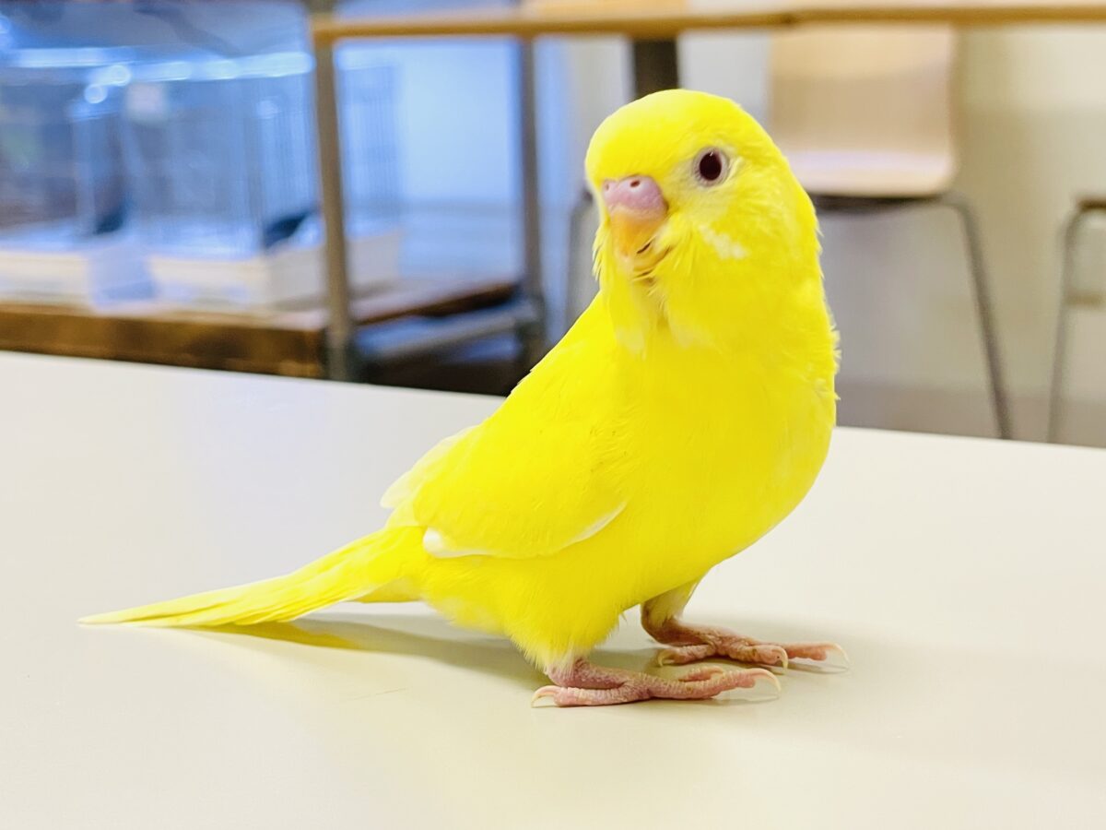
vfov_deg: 28.0
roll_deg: +3.1
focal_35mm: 52
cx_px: 553
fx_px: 1661
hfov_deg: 36.8
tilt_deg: -8.5
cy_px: 415
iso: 64
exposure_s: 1/99
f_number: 2
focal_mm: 6
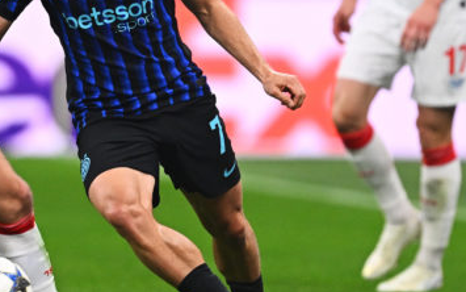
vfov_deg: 1.1
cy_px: 31
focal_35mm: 1176
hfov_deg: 1.8
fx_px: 14938
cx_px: -35
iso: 1600
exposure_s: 1/1600
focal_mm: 400
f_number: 2.8
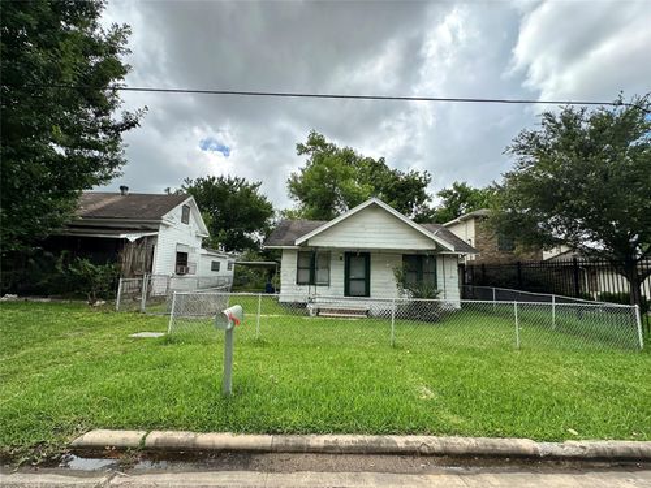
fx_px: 263
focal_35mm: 14
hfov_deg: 102.1
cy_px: 244
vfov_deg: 85.7
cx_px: 326
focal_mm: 2.22
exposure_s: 1/1221
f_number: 2.2
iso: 40
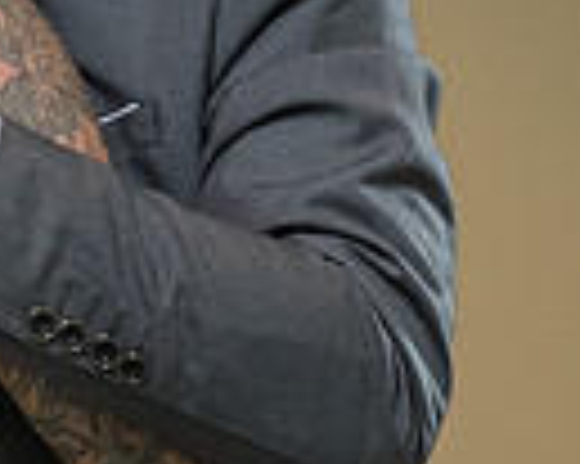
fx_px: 7444
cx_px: -305
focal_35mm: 434
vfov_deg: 3.6
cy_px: 46
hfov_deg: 4.4
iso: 2000
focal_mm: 59
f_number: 4
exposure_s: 1/250
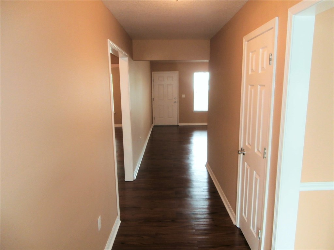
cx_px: 167
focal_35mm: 24
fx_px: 232
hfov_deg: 71.6
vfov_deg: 56.8
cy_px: 125
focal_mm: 4.2
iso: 200
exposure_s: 1/30
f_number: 3
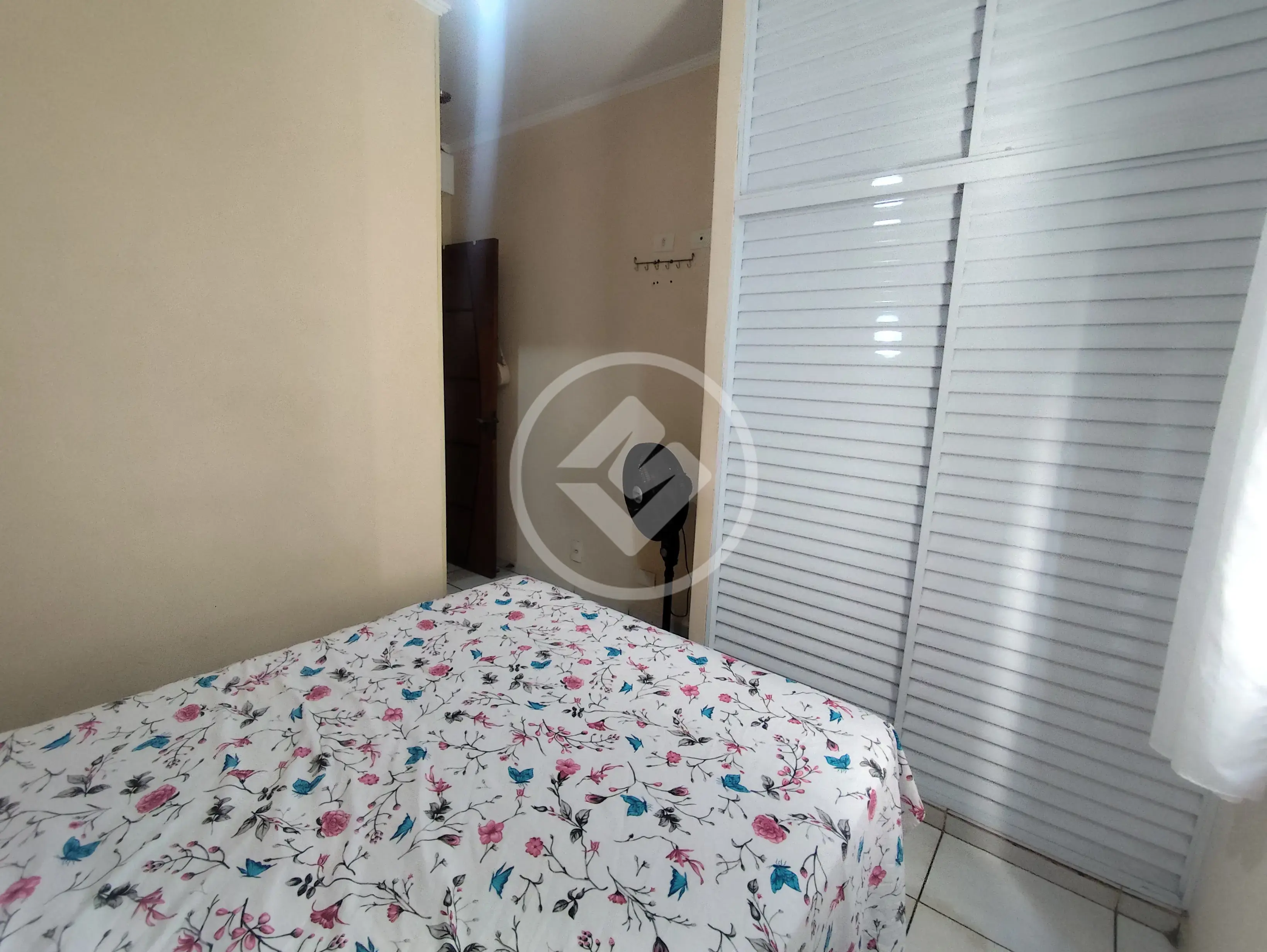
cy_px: 476
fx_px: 586
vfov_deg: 78.2
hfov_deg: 94.5
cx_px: 634
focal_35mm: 16
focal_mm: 1.65
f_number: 2.2
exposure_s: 1/60
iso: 400
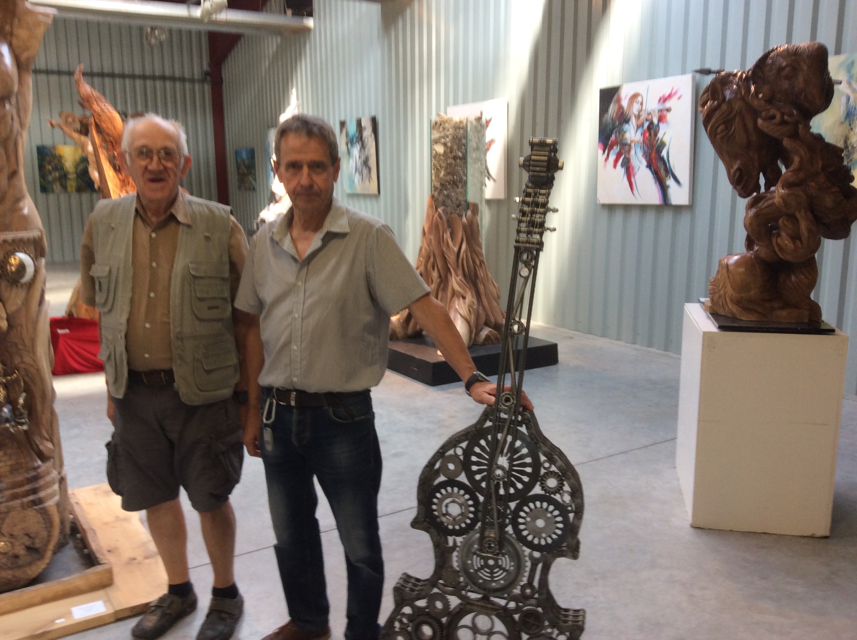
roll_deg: +0.6
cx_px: 428
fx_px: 791
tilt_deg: -10.4
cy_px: 320
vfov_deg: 44.1
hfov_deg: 56.9
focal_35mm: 32
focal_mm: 3.3
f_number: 2.4
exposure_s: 1/25
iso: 50
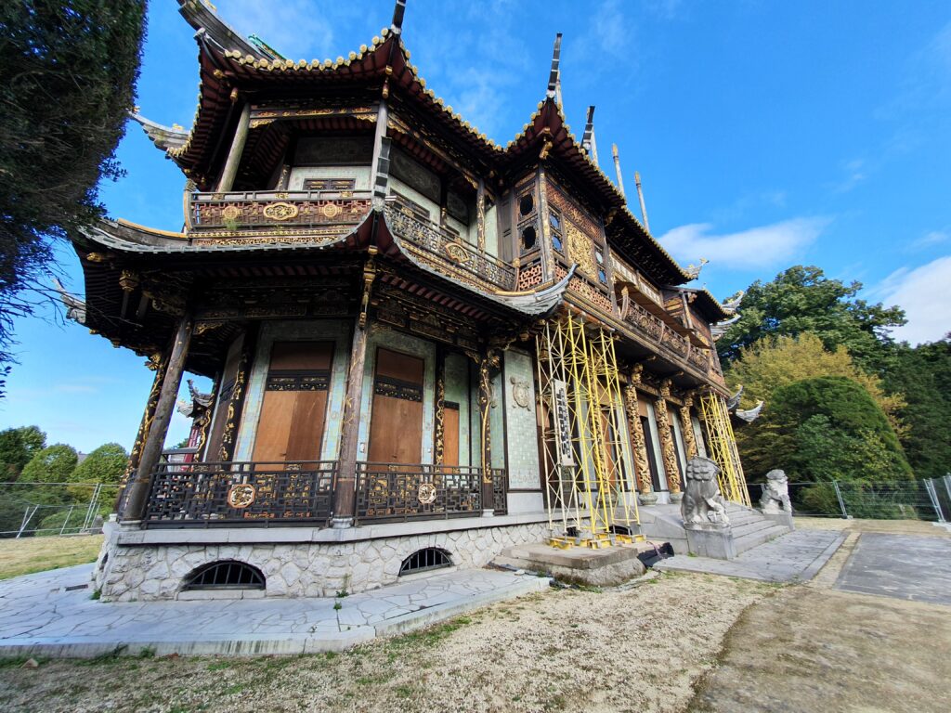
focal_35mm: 13
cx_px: 476
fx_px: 357
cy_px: 356
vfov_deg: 89.9
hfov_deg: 106.2
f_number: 2.2
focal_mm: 1.8
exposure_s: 1/349
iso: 50
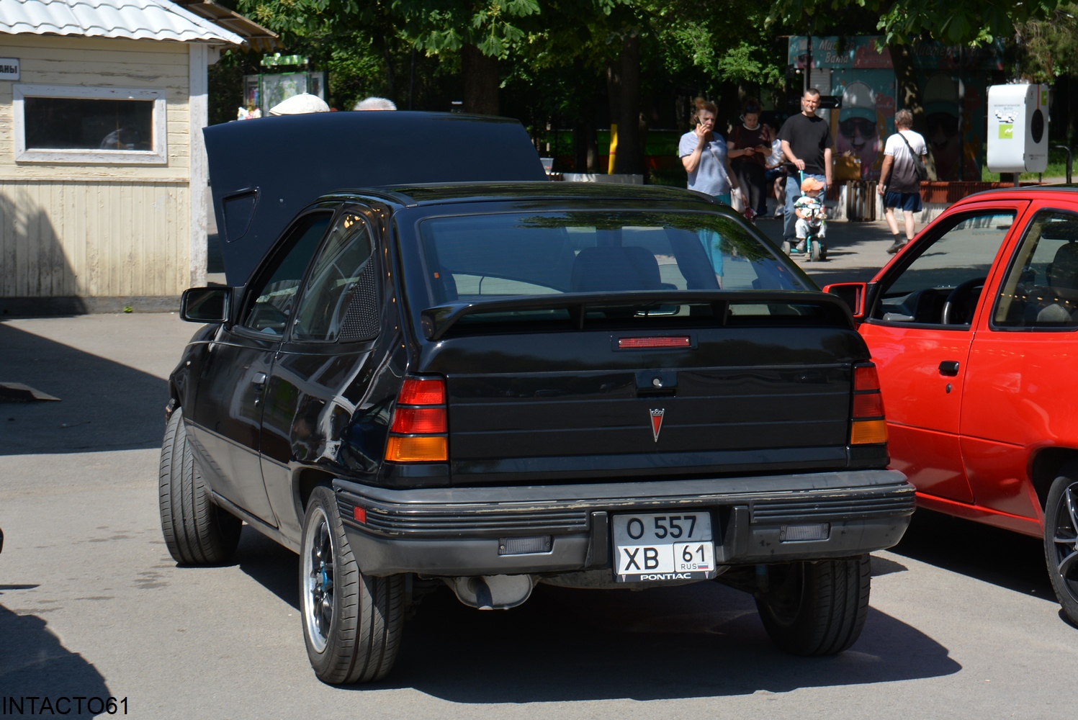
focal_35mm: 78
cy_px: 360
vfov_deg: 17.5
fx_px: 2337
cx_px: 539
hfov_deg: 26.0
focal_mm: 52
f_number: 8
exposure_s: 1/250
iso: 140
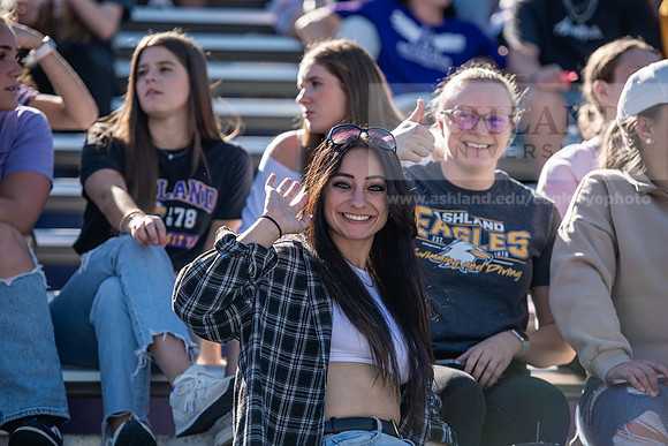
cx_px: 334
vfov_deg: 8.3
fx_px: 3062
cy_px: 223
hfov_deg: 12.4
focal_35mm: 165
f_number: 3.5
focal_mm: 165
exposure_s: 1/320
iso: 50
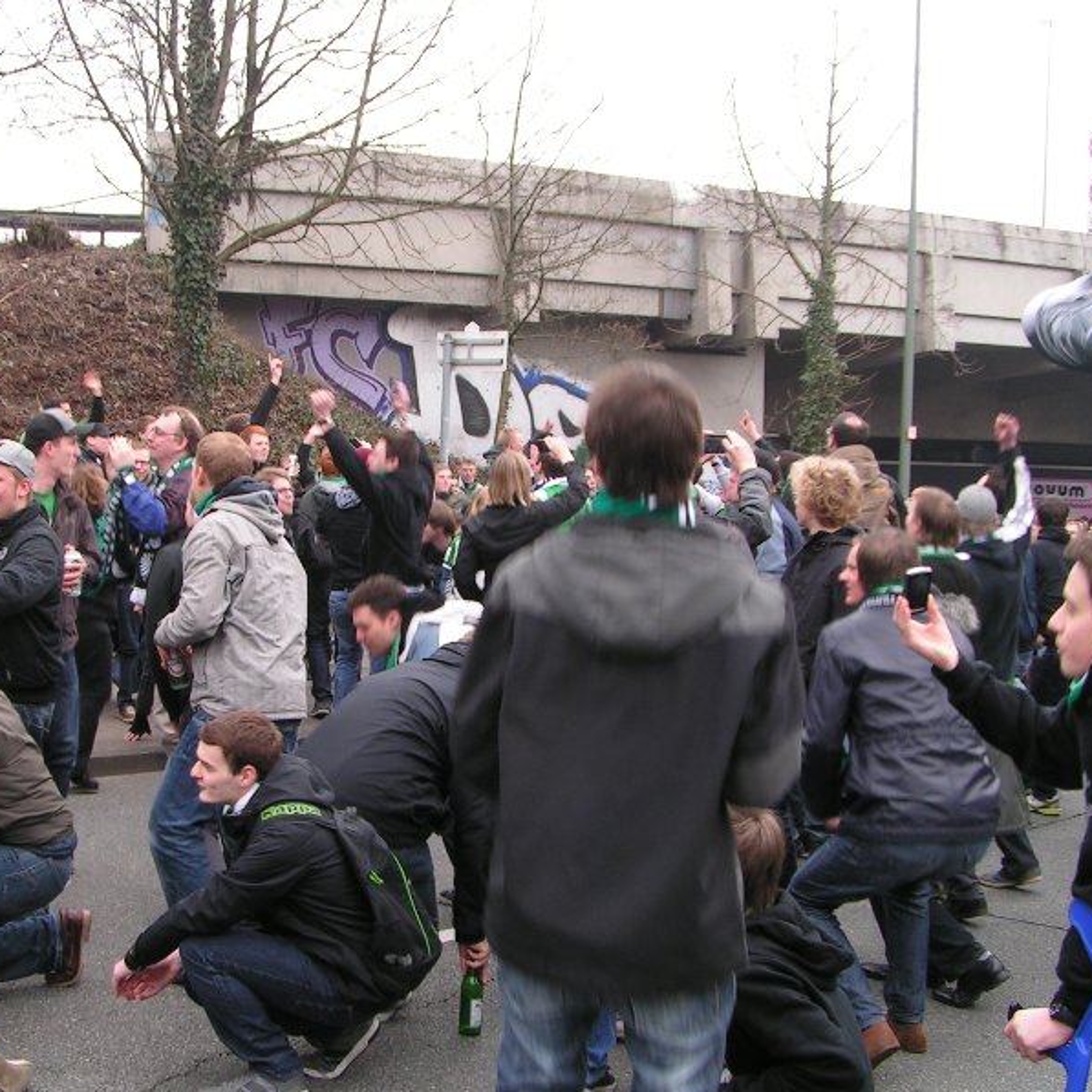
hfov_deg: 37.2
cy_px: 547
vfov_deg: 37.6
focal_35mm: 45
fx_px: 1606
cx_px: 386
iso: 50
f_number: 5
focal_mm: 5.8
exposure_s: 1/50
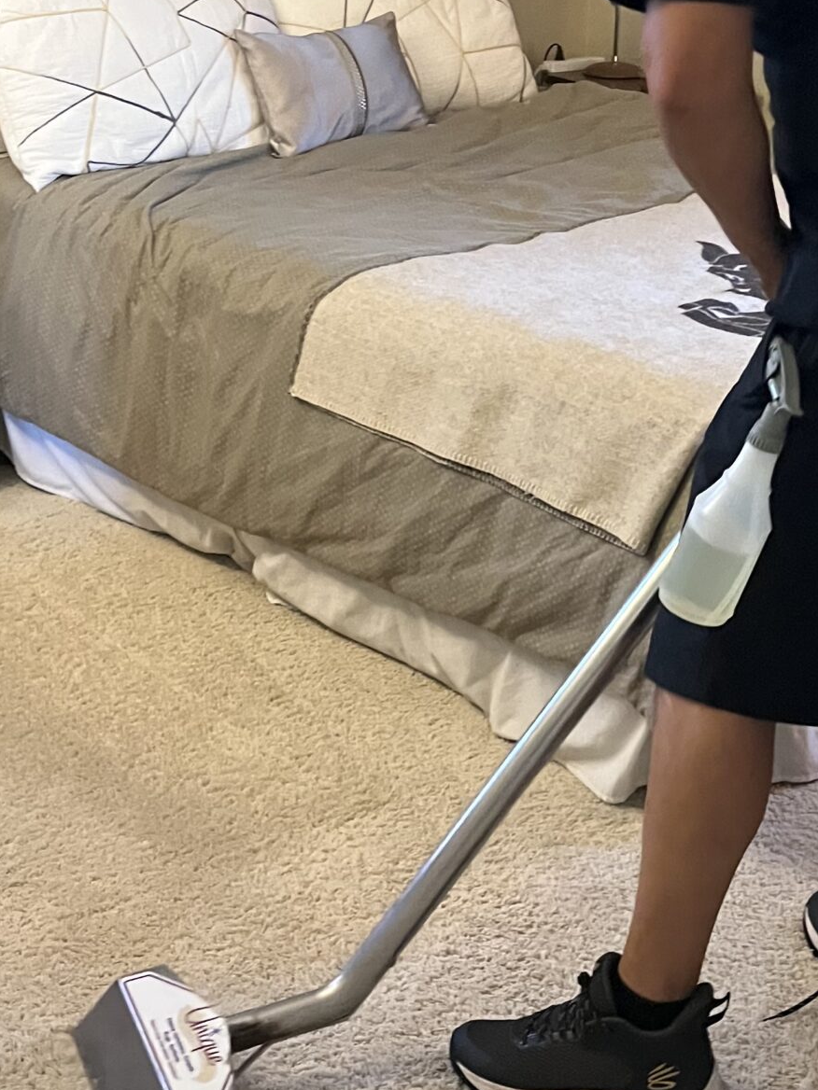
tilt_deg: -21.2
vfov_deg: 33.8
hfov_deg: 25.6
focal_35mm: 57
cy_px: 558
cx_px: 475
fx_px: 1796
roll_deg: -0.7
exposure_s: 1/40
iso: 640
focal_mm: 5.1
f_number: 1.6
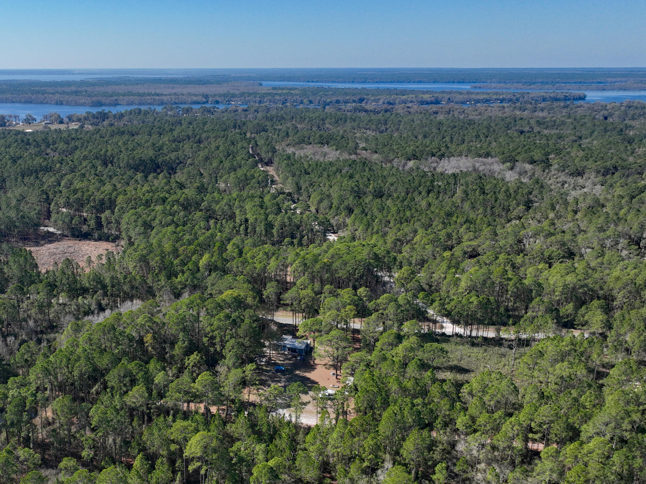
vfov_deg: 37.6
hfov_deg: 48.0
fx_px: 709
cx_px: 203
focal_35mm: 38
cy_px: 281
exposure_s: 1/2000
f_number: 2.8
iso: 120
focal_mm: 12.29
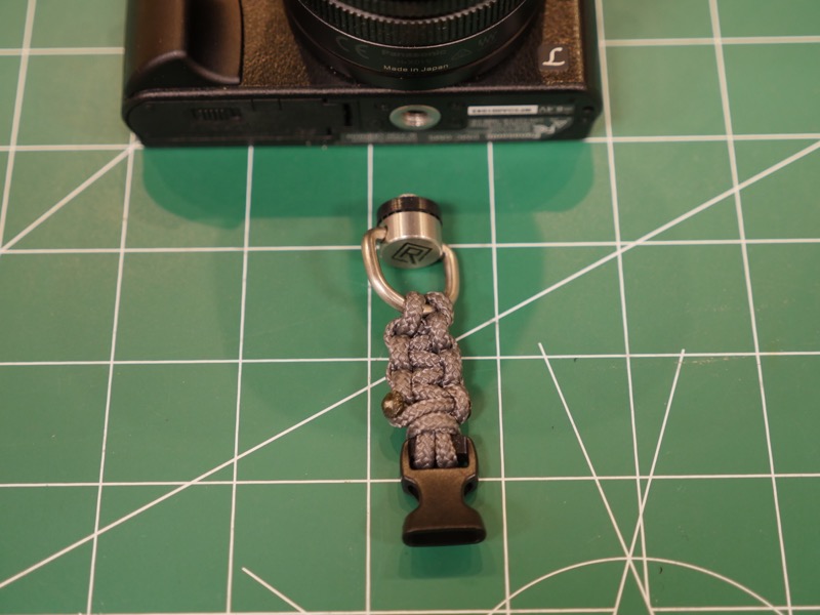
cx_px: 410
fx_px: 1469
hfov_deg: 31.2
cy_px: 308
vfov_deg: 23.7
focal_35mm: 62
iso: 800
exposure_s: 1/80
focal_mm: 31
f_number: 2.8
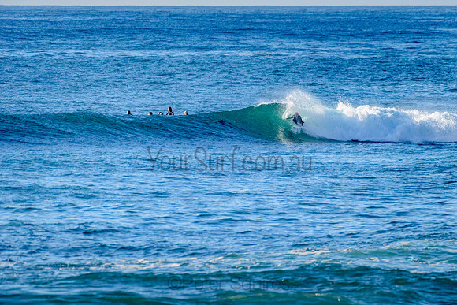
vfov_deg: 2.2
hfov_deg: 3.4
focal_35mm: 613
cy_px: 130
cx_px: 280
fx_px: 7786
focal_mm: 500
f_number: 5.6
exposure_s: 1/2000
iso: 280
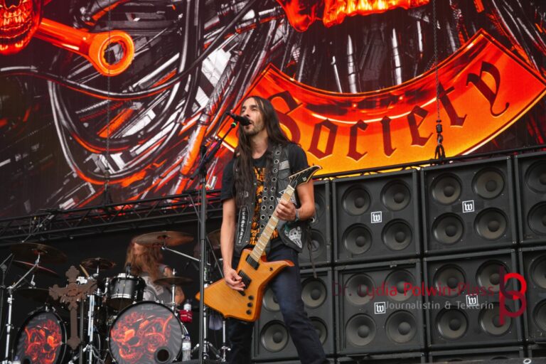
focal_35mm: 84
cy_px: 182
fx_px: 1274
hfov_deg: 24.2
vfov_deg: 16.3
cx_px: 273
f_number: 4.5
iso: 200
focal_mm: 56
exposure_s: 1/160
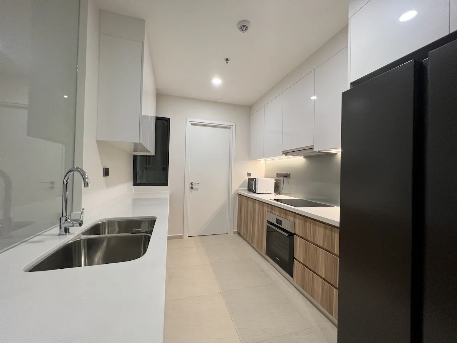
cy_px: 172
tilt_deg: +0.6
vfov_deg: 89.9
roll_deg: -0.9
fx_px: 172
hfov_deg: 106.2
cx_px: 228
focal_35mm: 13
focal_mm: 1.57
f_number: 1.8
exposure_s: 1/100
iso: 160
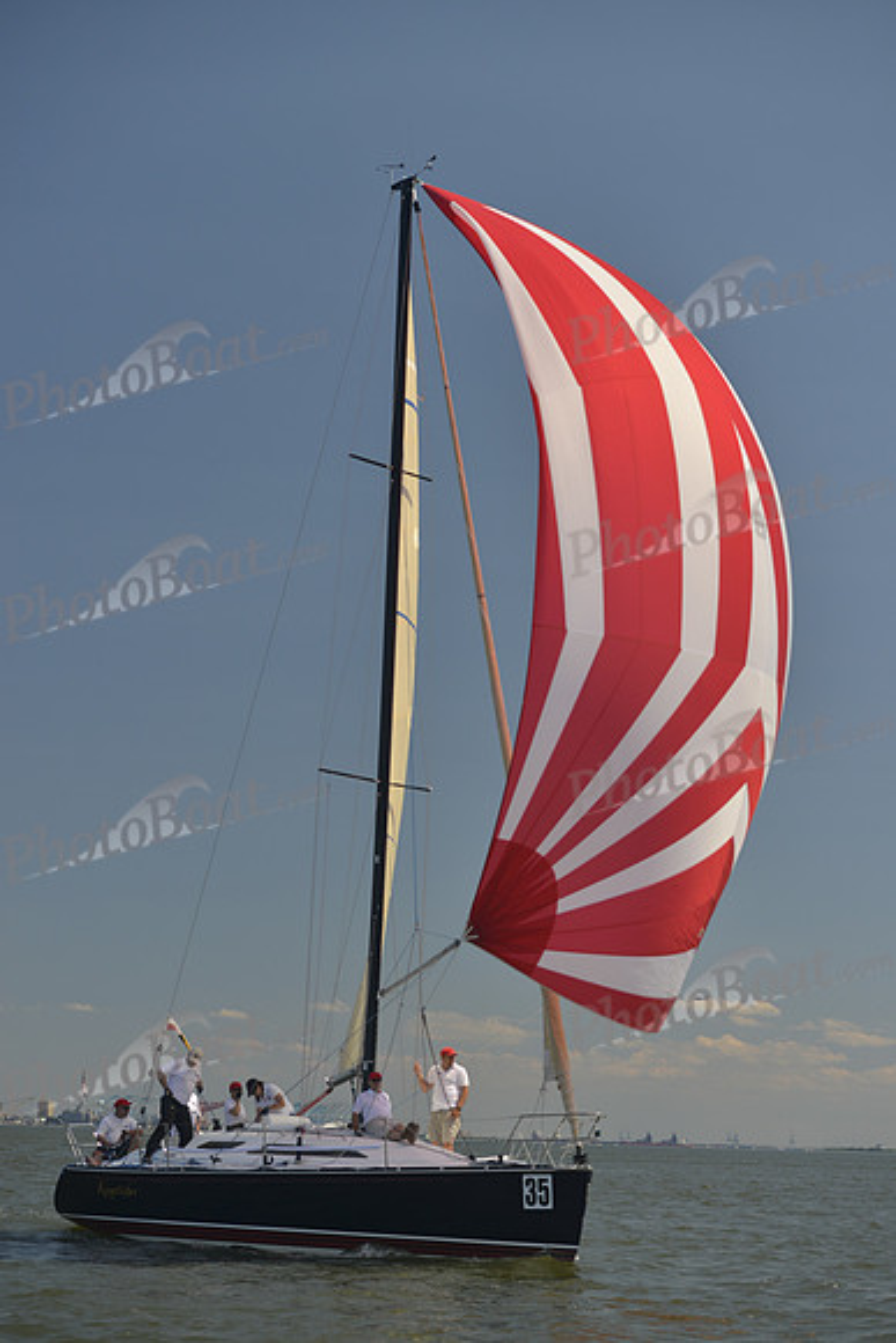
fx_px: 3805
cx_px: 448
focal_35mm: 102
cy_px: 672
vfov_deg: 20.0
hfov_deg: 13.4
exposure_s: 1/1250
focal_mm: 102
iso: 200
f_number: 4.5
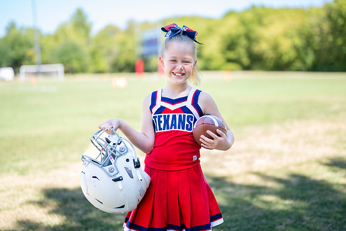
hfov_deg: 35.9
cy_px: 105
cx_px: 175
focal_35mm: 56
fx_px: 534
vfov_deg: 24.4
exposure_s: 1/1250
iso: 100
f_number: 1.2
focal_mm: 50
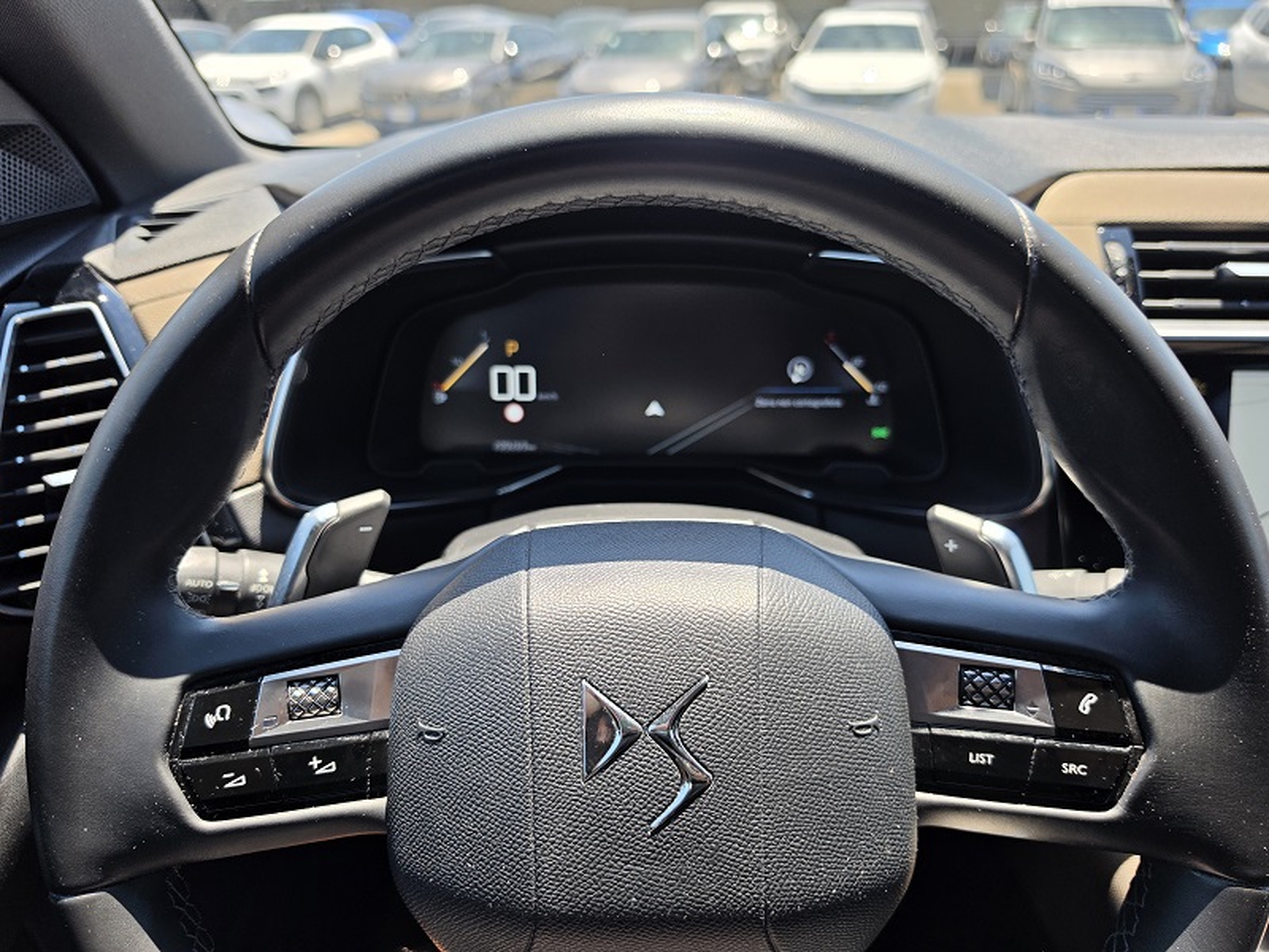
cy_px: 476
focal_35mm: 23
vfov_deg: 58.9
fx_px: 843
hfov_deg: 73.9
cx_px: 634
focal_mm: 6.5
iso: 64
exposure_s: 1/1709
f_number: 1.4
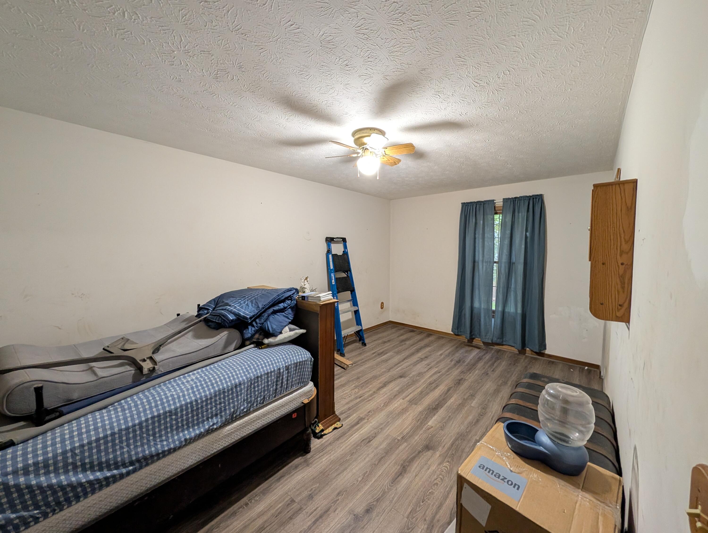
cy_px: 266
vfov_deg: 94.6
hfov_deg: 110.5
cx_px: 354
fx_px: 246
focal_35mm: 12
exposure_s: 1/23.8
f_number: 1.7
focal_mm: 2.02
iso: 199
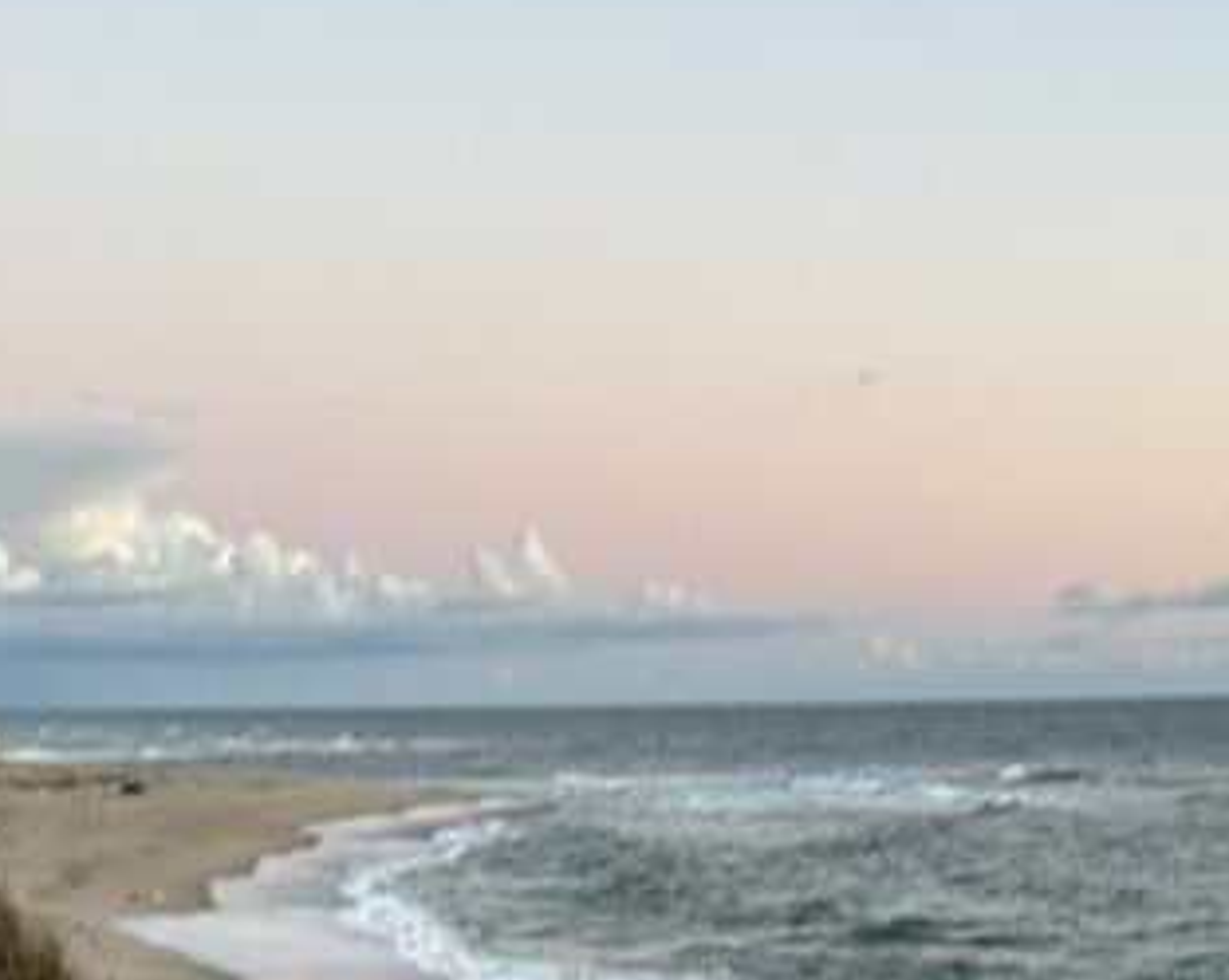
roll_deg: +0.6
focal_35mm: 77
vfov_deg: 18.7
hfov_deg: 24.6
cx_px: 859
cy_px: 1204
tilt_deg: -10.1
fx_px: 2798
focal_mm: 6.86
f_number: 1.78
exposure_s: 1/121
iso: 160
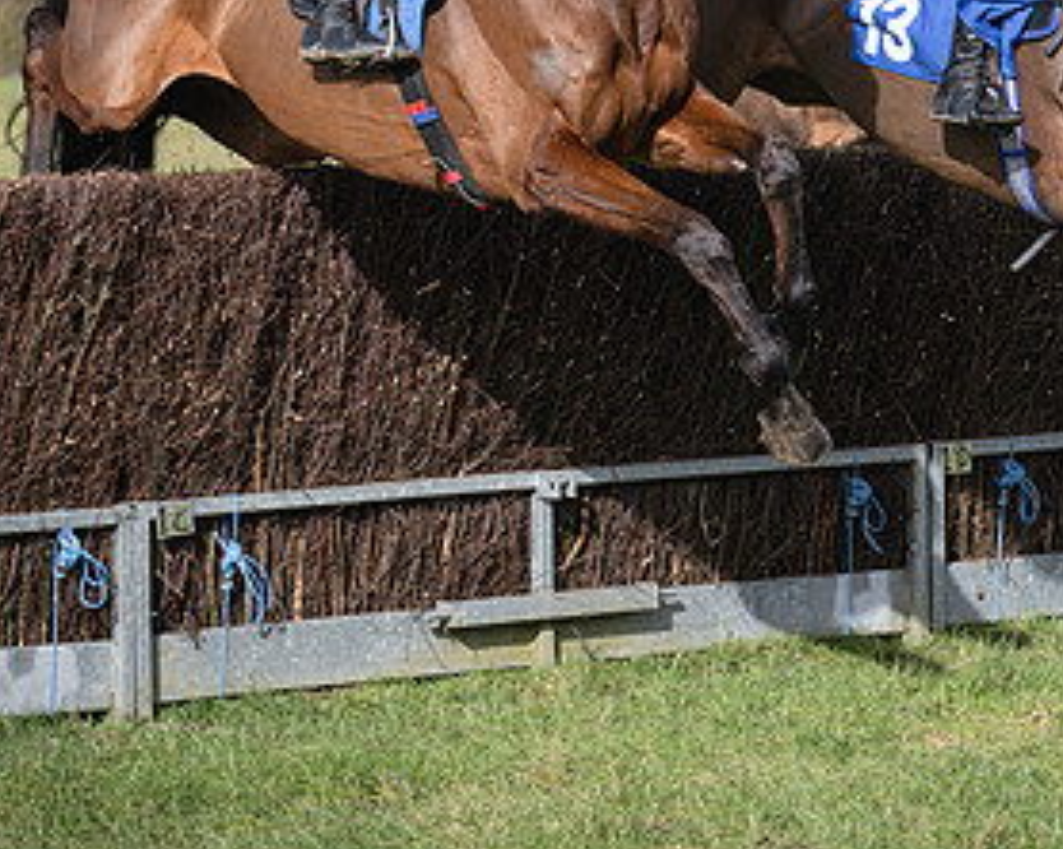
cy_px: 122
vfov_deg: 5.8
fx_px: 8300
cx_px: 782
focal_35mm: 264
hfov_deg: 7.3
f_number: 4
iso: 400
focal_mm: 85
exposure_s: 1/4000
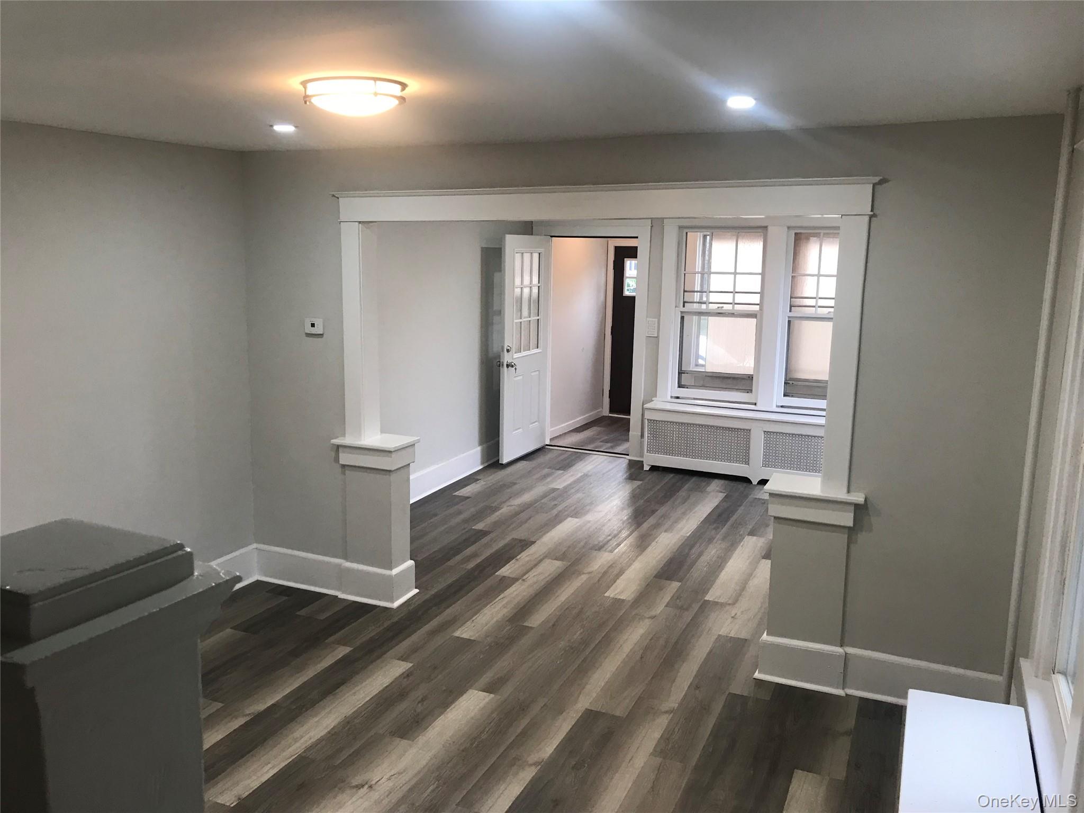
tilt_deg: -10.9
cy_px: 406
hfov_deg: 63.4
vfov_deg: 49.7
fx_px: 877
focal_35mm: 28
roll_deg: -0.7
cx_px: 542
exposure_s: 1/30
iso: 25
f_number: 1.8
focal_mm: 3.99
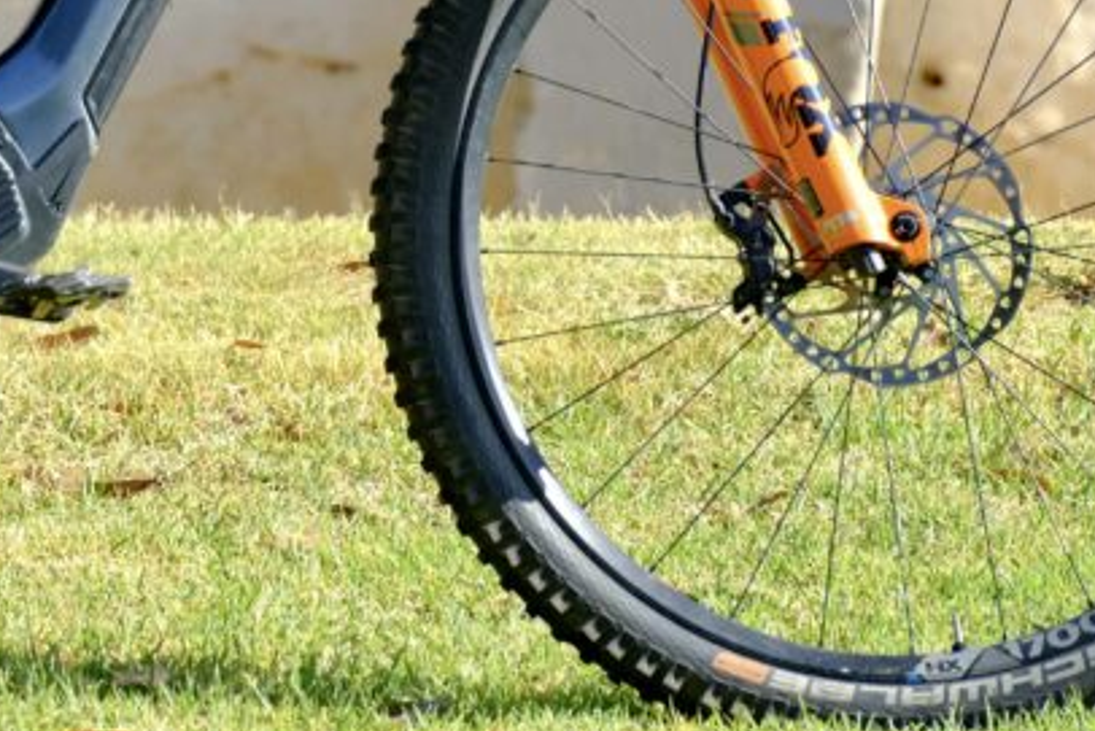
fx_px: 22028
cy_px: -34
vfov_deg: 1.9
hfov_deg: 2.8
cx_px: 132
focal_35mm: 724
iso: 400
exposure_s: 1/500
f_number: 5.6
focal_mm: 191.6
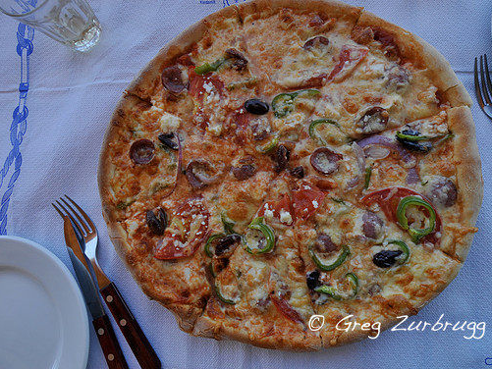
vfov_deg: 66.0
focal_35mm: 20
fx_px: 284
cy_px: 181
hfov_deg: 81.7
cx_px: 244
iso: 200
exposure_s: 1/200
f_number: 7.1
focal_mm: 12
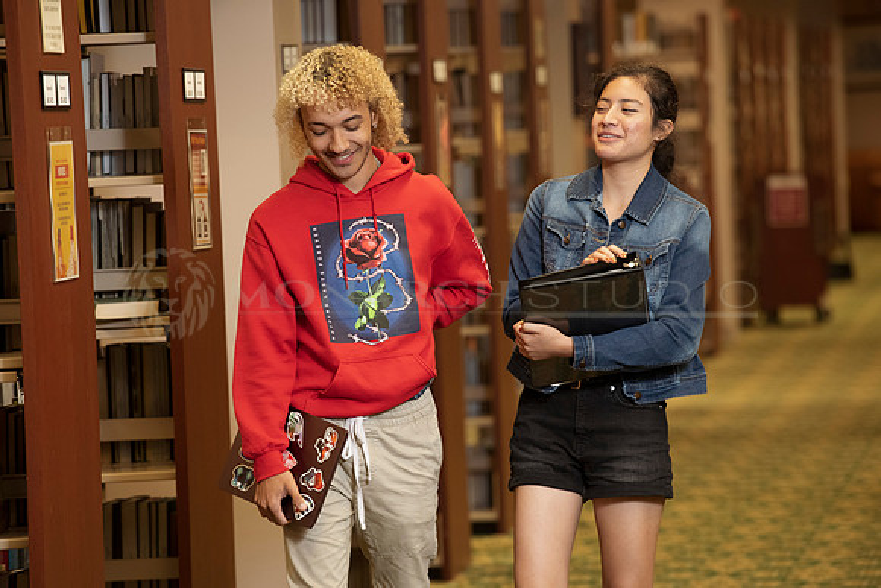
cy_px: 294
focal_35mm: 198
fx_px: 4838
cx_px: 450
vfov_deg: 7.0
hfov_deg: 10.4
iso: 1600
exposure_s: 1/200
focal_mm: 190
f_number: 4.5
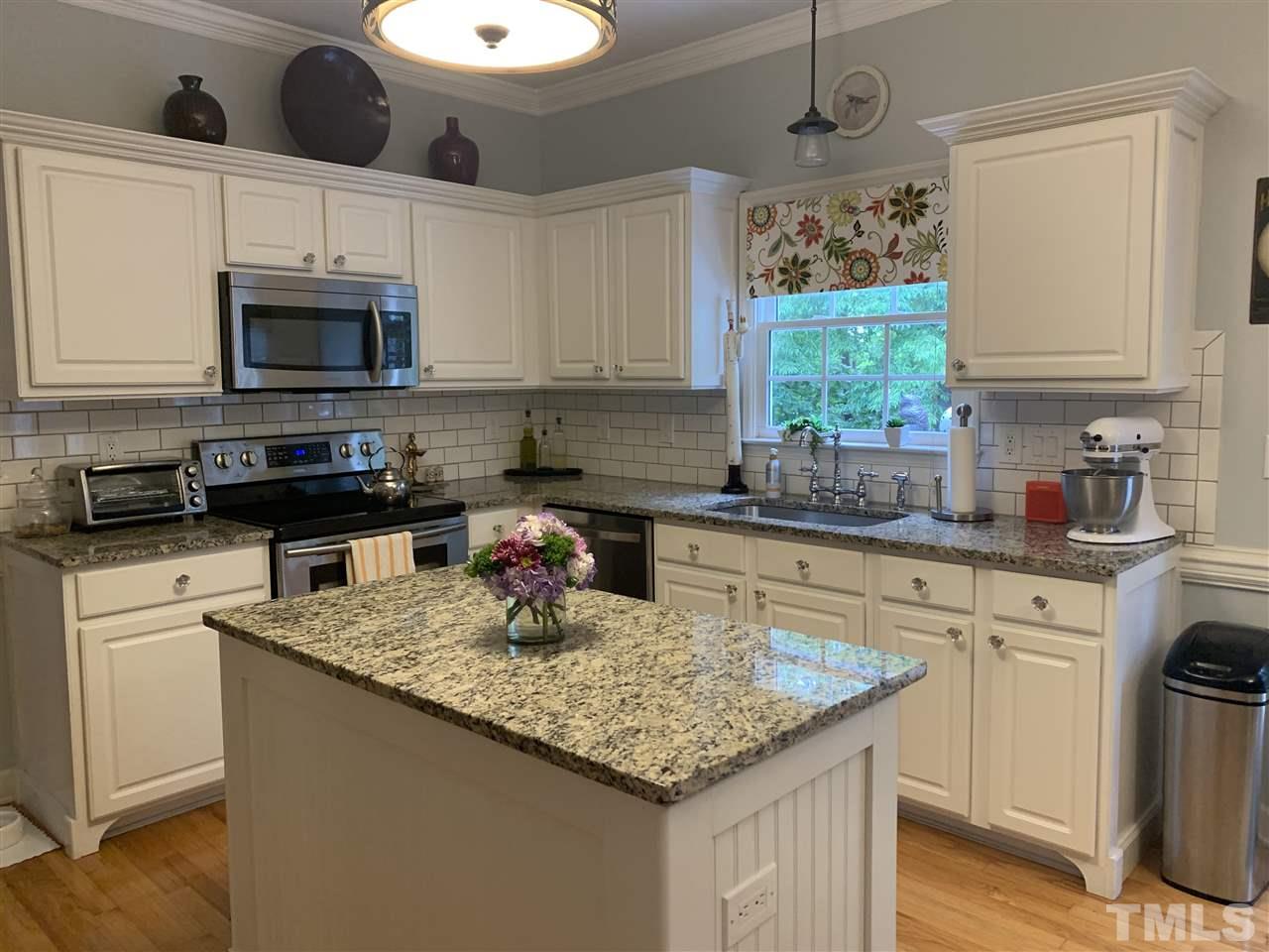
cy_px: 476
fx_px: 953
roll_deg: -0.4
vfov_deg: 53.1
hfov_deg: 67.3
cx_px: 634
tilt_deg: -5.6
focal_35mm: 26
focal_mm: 4.25
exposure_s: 1/60
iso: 250
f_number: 1.8
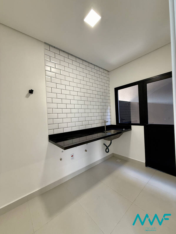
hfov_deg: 85.7
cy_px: 117
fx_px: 95
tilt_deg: +0.5
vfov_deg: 102.1
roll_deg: +2.0
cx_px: 88
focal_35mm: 14
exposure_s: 1/120
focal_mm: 2.22
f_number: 2.2
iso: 250
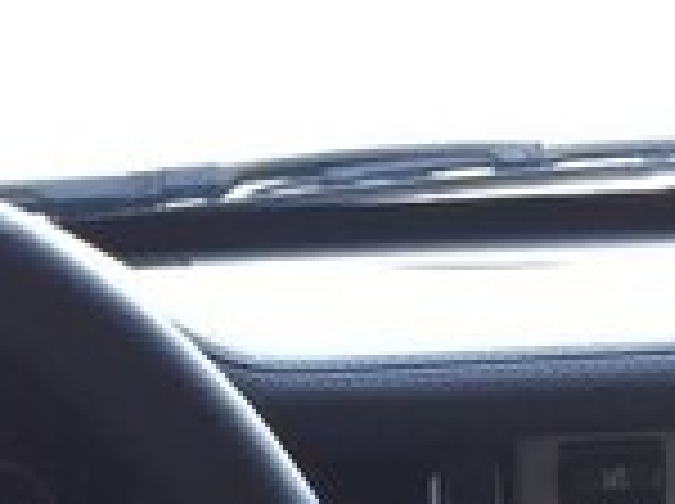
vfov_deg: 11.0
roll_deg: +1.3
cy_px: 821
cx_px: -333
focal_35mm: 128
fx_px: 2492
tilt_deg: -23.6
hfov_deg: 14.4
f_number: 2.2
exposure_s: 1/50
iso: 40
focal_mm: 4.15
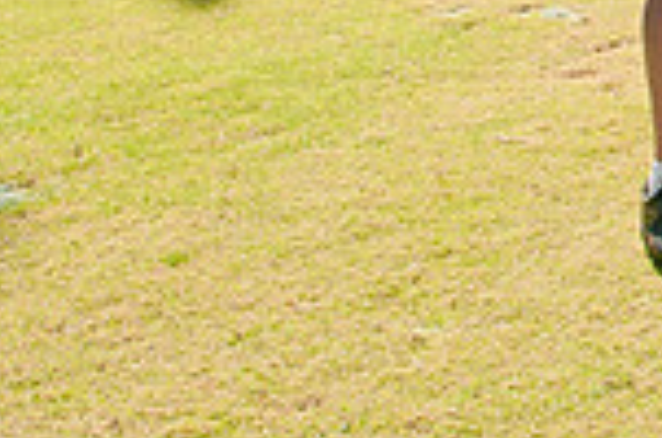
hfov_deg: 15.8
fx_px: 2110
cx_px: 1096
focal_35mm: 115
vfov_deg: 11.2
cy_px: -296
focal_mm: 20
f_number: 6.3
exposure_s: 1/160
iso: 200
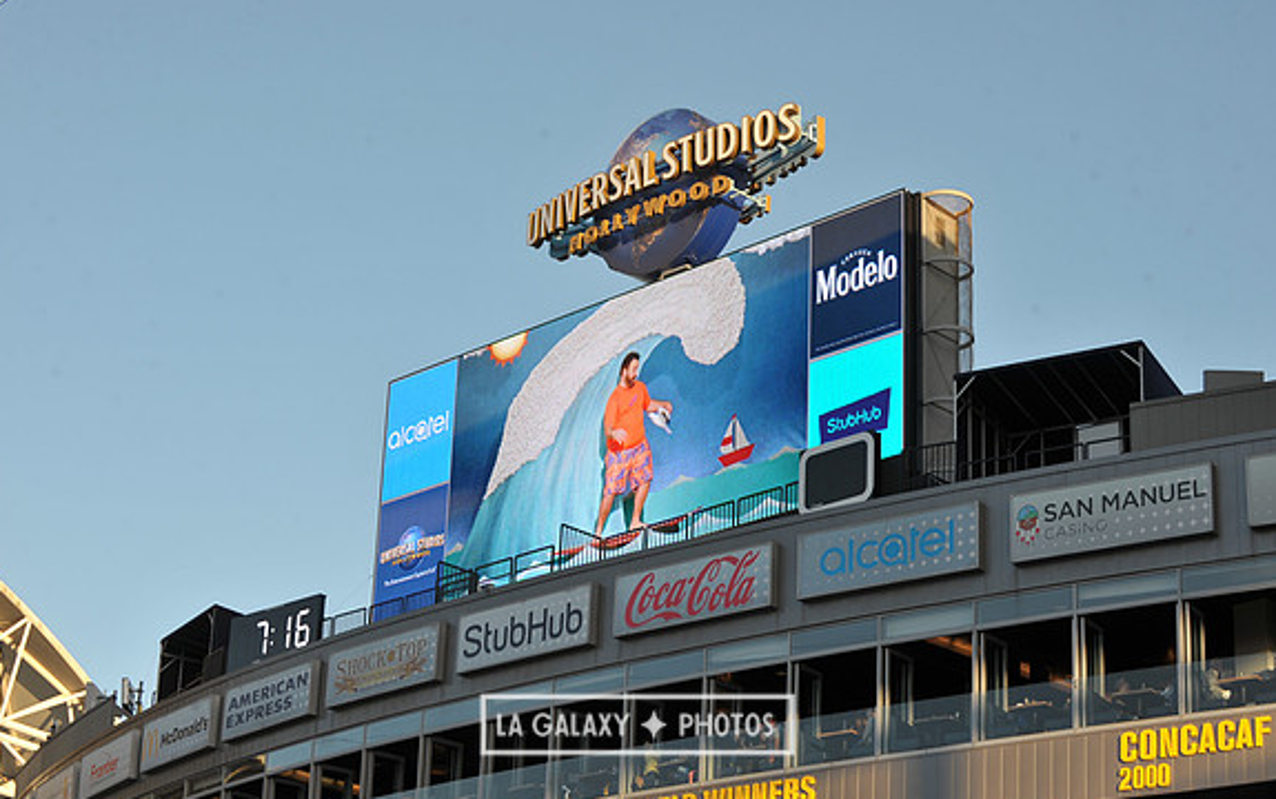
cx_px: 637
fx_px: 2679
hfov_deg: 26.8
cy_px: 391
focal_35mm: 77
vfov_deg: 17.0
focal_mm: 75
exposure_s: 1/200
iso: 200
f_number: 7.1
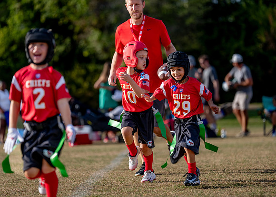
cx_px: 121
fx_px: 1486
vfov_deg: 7.6
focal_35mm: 190
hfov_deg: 10.6
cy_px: 86
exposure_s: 1/4000
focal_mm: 159
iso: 250
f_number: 2.8
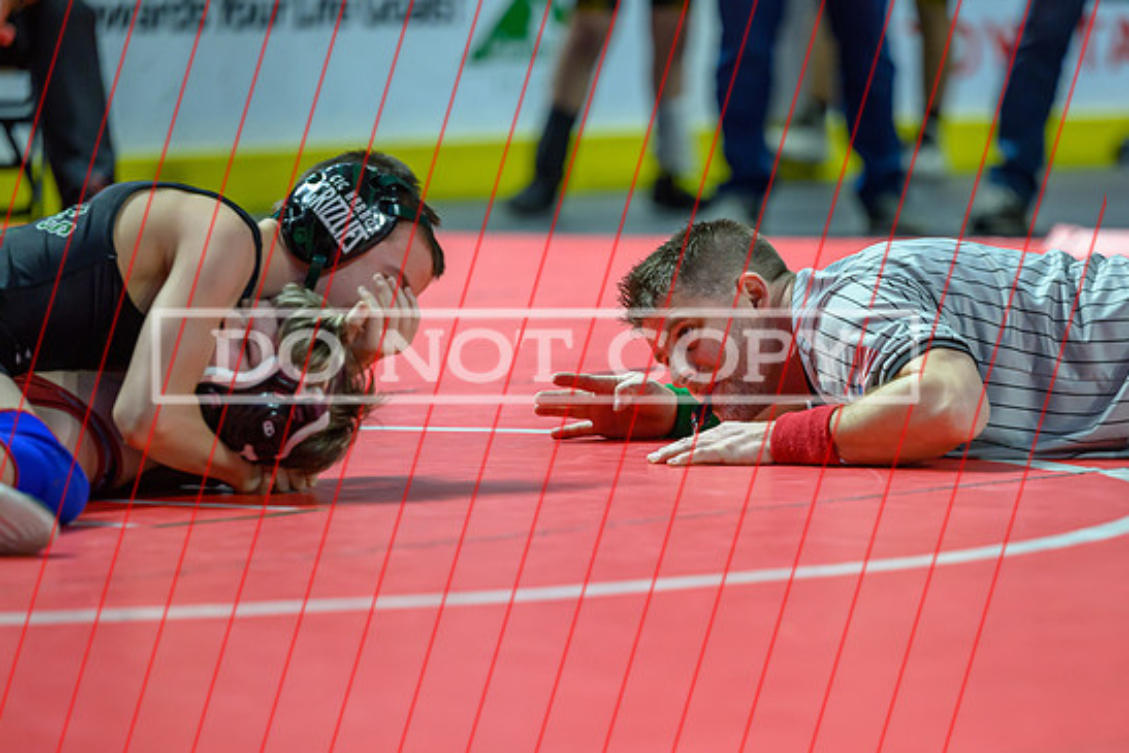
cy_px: 481
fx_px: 7465
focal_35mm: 238
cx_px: 706
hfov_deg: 8.6
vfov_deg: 5.8
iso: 2800
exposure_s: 1/800
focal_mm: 170
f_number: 2.8
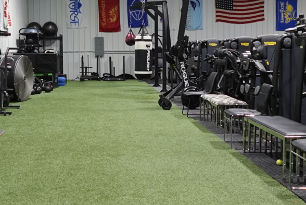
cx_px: 103
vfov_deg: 24.6
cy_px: 76
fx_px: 468
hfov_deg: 35.9
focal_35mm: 55
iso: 400
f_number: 2
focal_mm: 7.6
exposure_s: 1/80
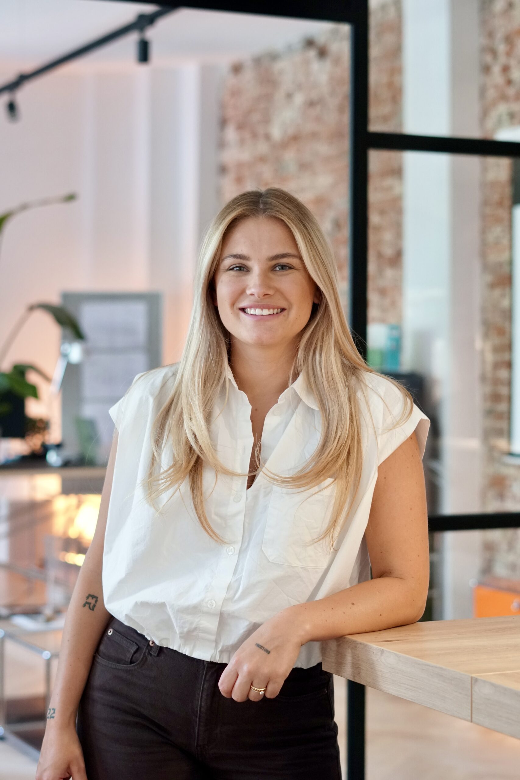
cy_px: 390
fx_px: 1625
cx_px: 260
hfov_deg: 18.2
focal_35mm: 75
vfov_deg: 27.0
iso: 1600
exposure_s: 1/160
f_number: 2.5
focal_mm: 50
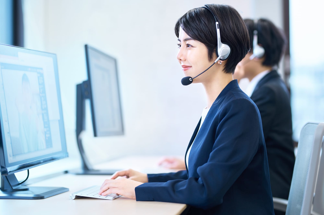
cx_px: 162
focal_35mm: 85
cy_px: 108
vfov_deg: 16.0
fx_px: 764
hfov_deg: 23.9
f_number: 2
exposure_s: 1/160
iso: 250
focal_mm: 85
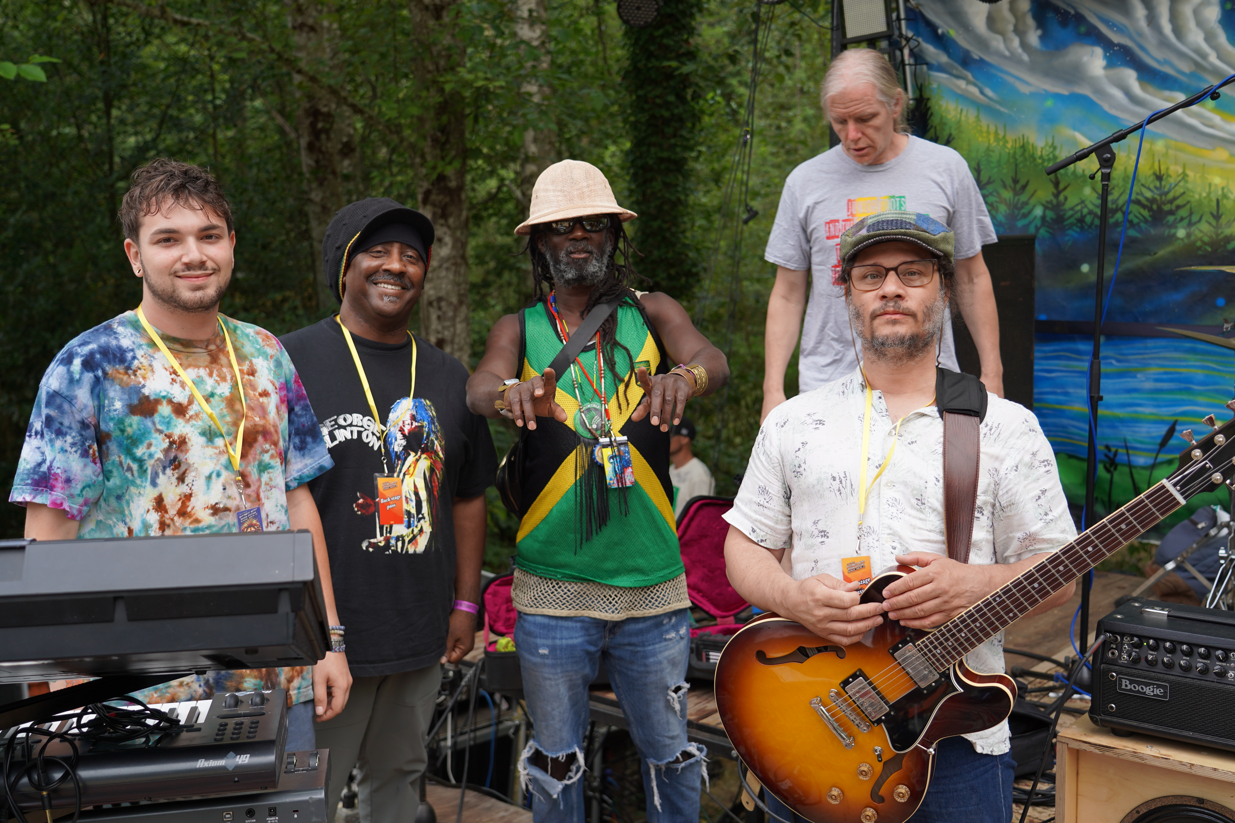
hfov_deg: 50.7
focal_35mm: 38
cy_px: 412
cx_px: 618
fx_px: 1304
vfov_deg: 35.1
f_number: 4
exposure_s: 1/160
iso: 160
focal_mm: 38
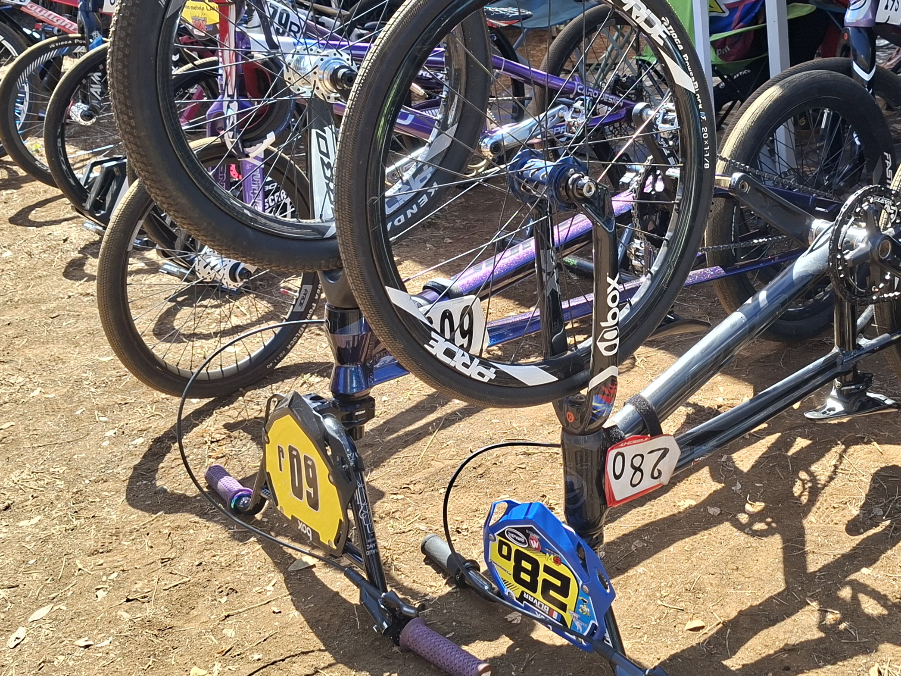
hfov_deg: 42.4
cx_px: 595
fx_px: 1145
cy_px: 233
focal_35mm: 44
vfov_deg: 32.6
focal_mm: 5.54
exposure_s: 1/778
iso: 50
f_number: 1.8
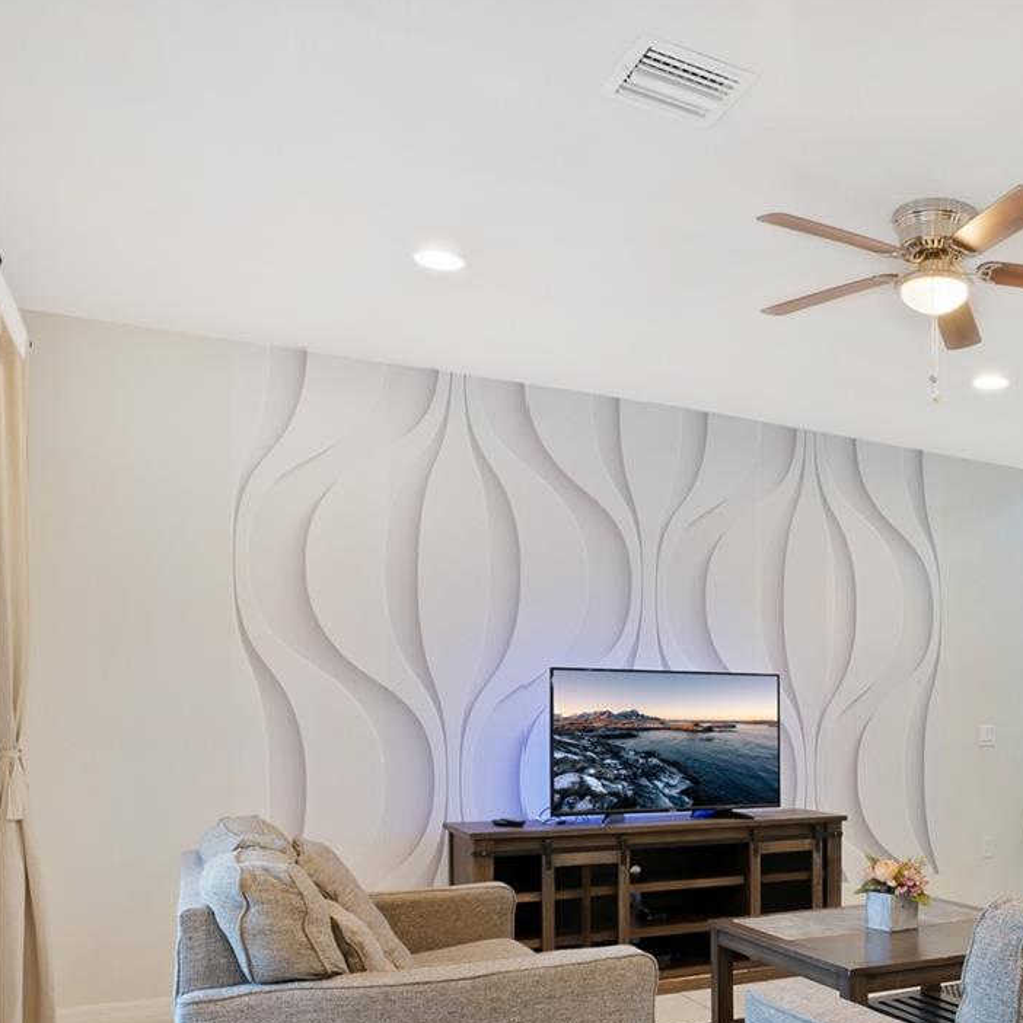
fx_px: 1036
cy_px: 746
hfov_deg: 47.1
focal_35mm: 31
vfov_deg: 50.7
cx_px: 927
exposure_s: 1/1.67
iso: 640
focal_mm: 16
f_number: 7.1
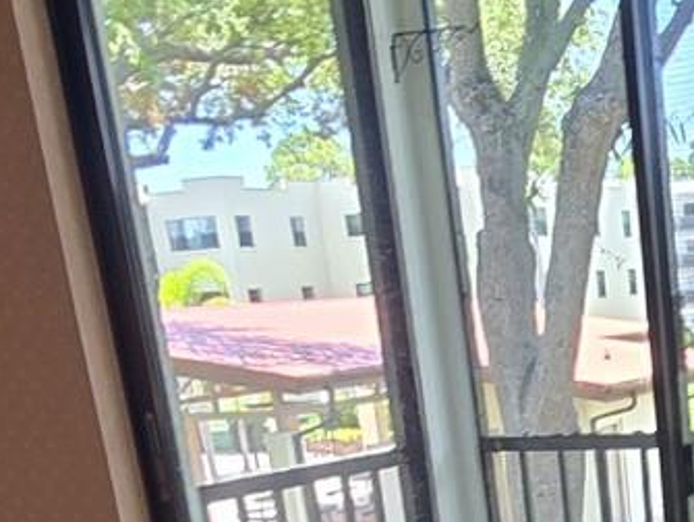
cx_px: 754
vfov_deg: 20.6
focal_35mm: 62
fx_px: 1244
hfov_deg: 28.5
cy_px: 762
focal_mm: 2.2
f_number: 2.2
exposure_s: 1/60
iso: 80
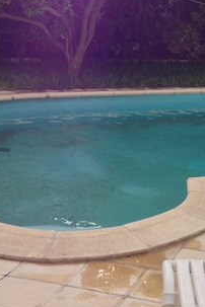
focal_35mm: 77
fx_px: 658
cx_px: 206
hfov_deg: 17.3
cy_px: 76
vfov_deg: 26.0
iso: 50
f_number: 2.4
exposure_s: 1/400
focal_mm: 4.28
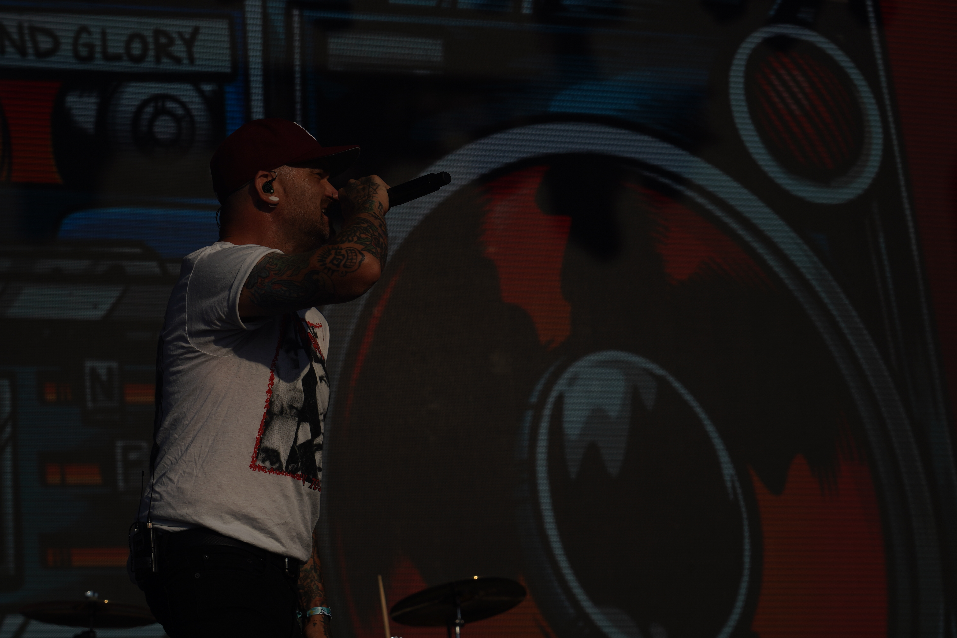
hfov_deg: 19.5
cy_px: 319
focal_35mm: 105
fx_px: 2791
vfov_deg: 13.0
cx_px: 478
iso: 100
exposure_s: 1/2000
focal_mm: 105
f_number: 8
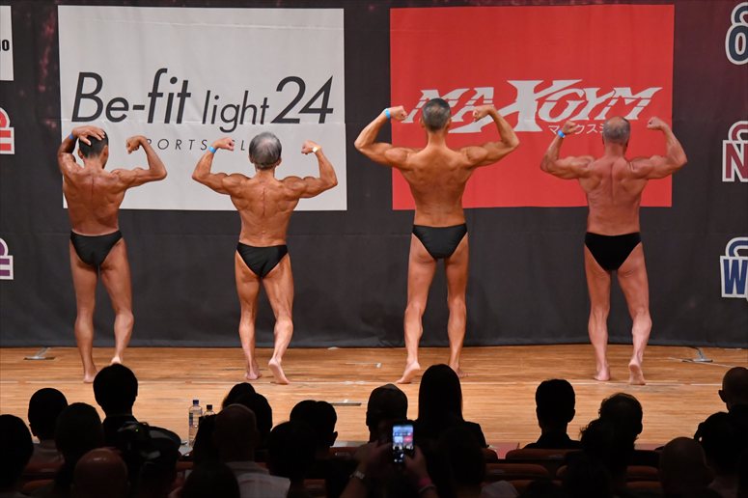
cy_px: 249
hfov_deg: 11.2
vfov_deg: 7.5
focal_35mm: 183
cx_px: 374
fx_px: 3801
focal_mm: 122
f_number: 5.6
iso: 6400
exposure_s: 1/400
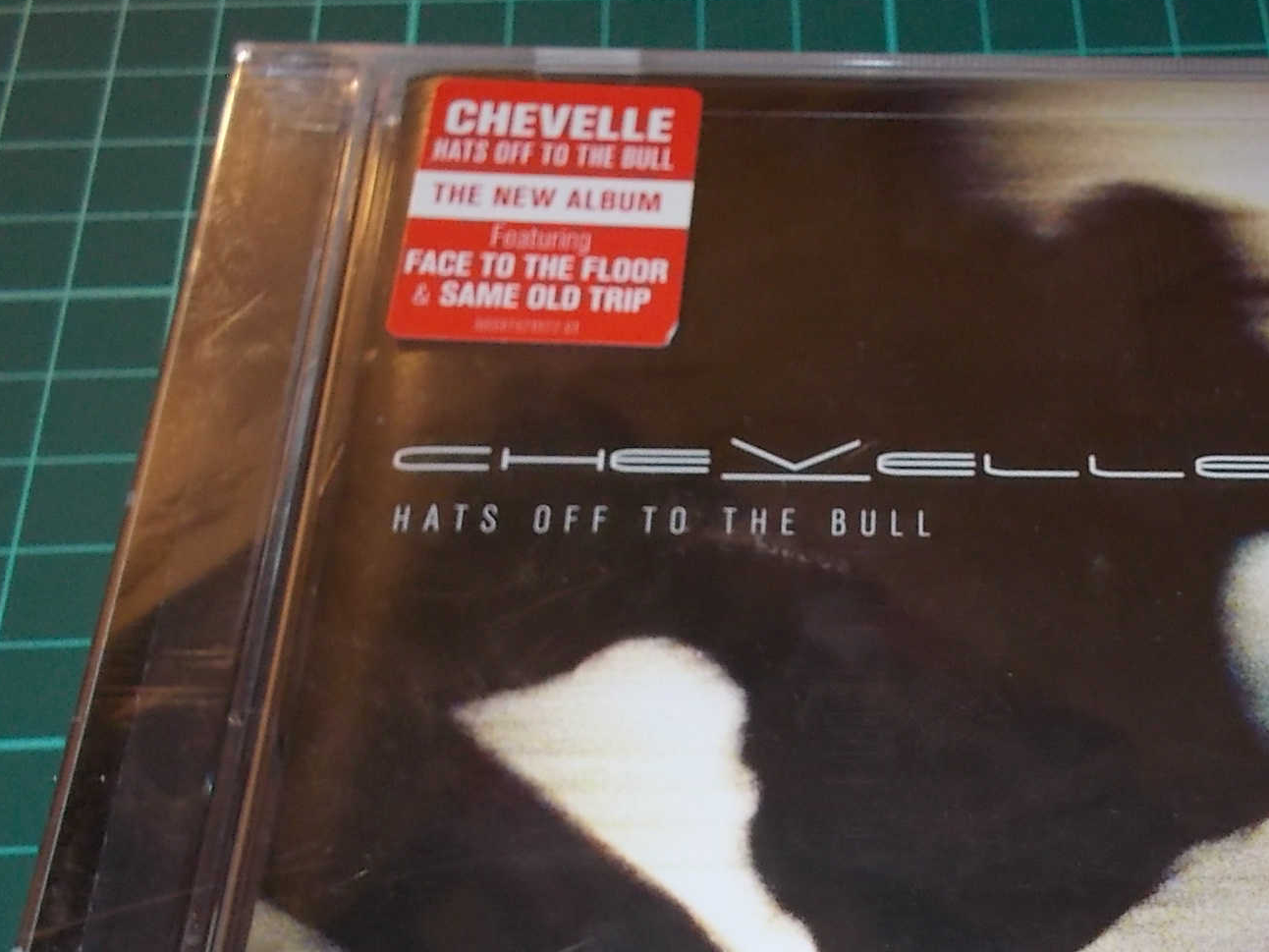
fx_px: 1870
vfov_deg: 28.0
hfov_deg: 36.5
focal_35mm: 51
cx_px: 971
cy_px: 759
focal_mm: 4.1
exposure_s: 1/30
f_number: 3.3
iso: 200
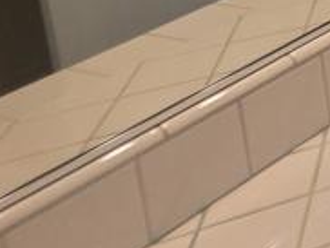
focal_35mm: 73
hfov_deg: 13.3
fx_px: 697
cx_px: 885
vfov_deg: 15.5
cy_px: -266
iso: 80
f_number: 1.9
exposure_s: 1/120
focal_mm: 2.2
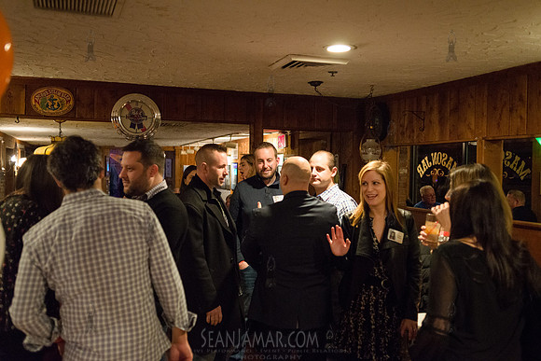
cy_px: 180
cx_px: 270
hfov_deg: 54.4
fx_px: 526
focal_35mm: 35
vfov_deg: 37.9
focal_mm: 35
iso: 3200
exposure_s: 1/320
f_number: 3.2
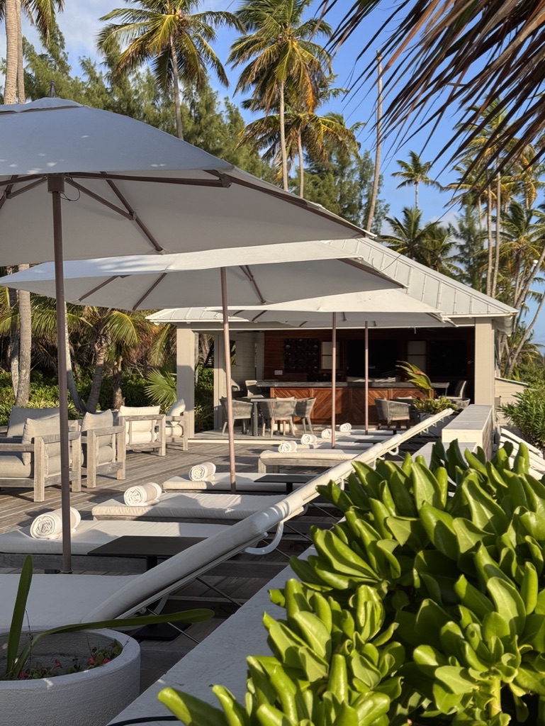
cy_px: 363
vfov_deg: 39.6
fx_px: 1007
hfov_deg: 30.3
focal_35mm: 48
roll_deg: -1.3
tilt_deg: -0.7
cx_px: 272
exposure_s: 1/3257
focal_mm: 6.76
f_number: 1.78
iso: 64
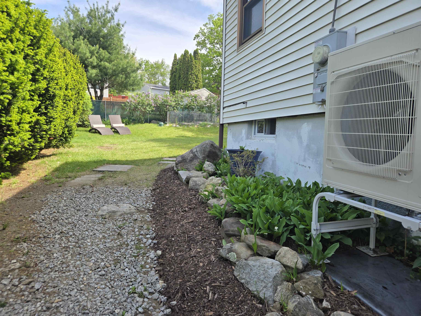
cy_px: 158
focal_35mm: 23
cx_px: 210
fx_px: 280
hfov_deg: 73.9
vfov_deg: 58.9
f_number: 1.8
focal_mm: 5.4
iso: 25
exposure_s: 1/841
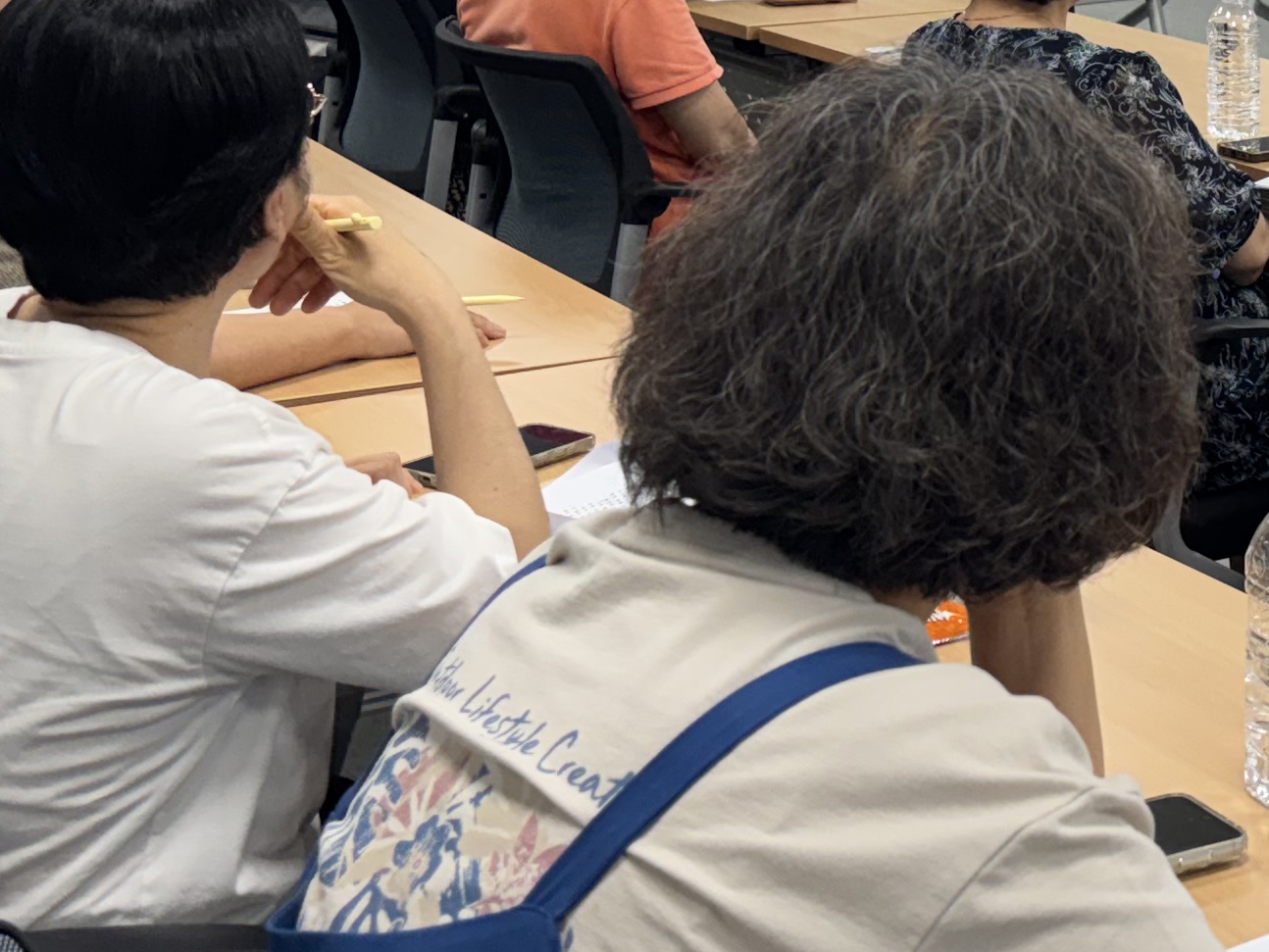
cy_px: -17
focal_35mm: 81
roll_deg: -1.1
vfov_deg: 17.7
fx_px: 2970
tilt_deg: -7.0
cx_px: 1326
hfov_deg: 23.0
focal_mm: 5.96
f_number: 1.6
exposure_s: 1/120
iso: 100
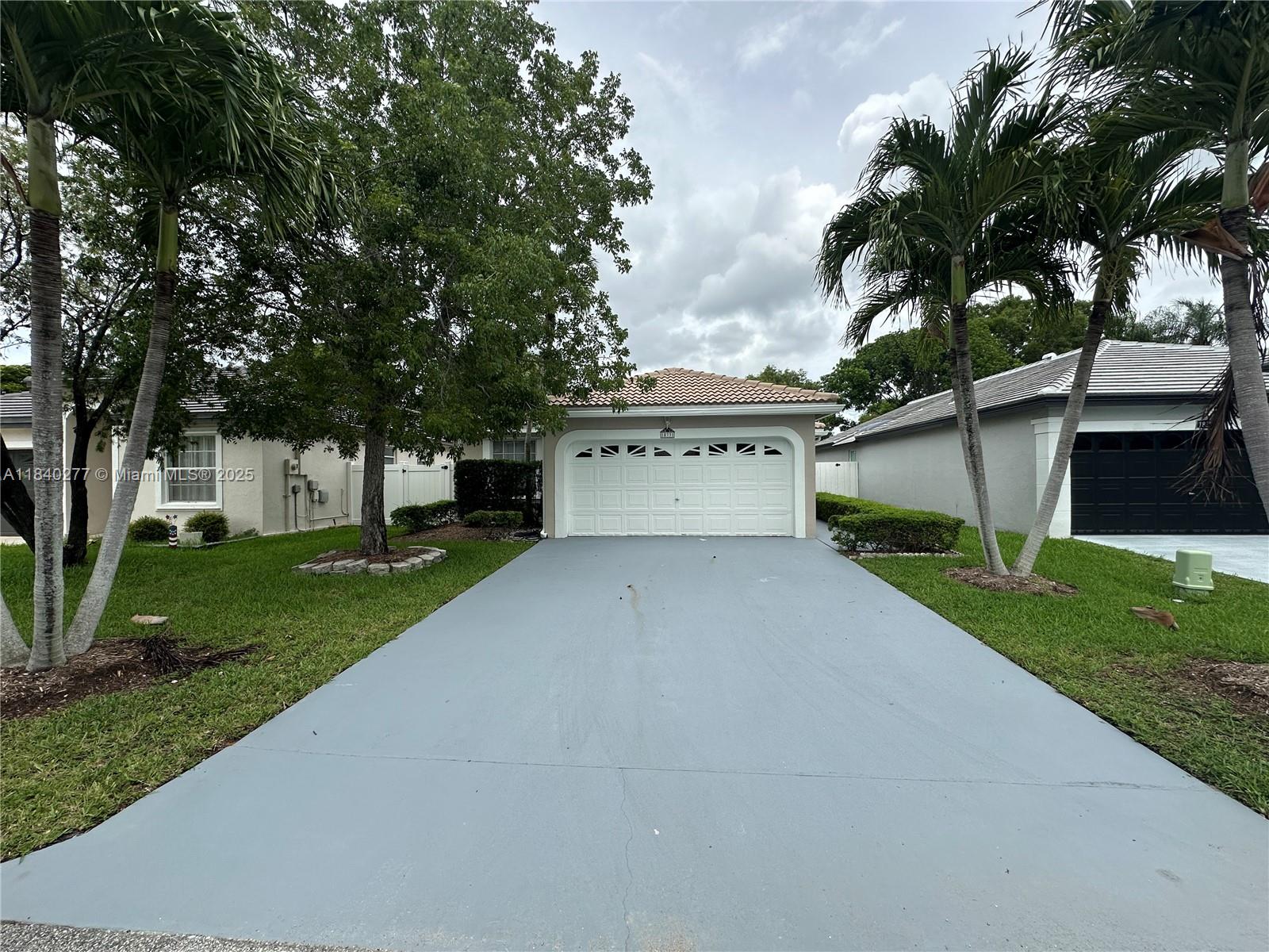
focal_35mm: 14
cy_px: 476
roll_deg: +1.1
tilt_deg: -0.3
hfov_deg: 102.1
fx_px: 513
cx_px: 634
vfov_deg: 85.7
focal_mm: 2.22
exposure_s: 1/2020
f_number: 2.2
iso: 50
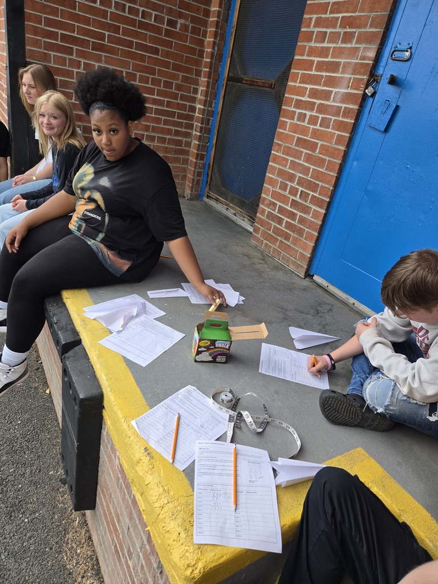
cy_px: 292
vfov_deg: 73.9
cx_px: 219
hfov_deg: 58.9
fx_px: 388
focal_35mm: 23
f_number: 1.8
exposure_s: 1/713
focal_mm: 5.4
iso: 80
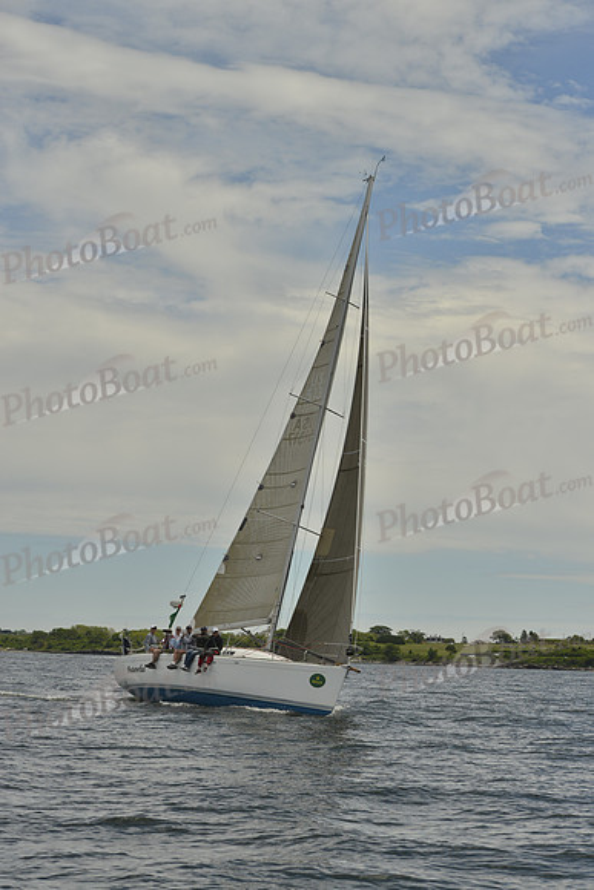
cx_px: 297
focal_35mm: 86
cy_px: 445
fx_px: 2127
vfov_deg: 23.6
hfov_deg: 15.9
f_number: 10
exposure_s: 1/1600
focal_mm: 86
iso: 280
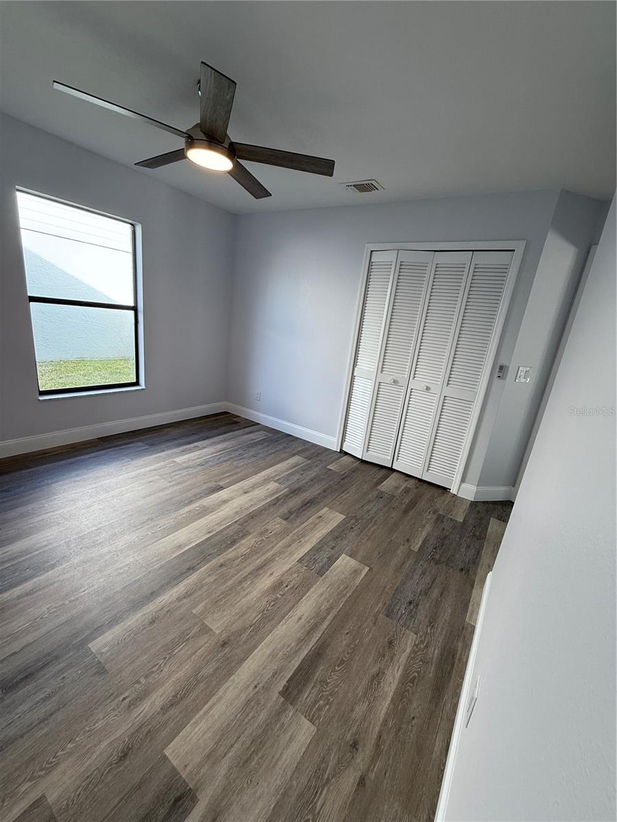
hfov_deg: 85.7
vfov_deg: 102.1
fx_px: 333
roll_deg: -7.5
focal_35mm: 14
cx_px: 308
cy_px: 411
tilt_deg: -14.6
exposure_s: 1/99
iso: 80
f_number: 2.2
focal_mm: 2.22
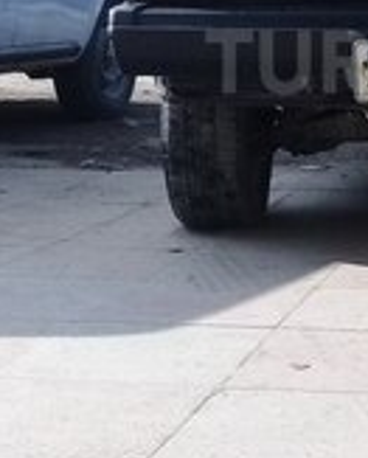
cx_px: 421
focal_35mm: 92
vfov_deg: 20.4
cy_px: 62
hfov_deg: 16.2
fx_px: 1249
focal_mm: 3.3
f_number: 2.2
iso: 50
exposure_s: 1/799
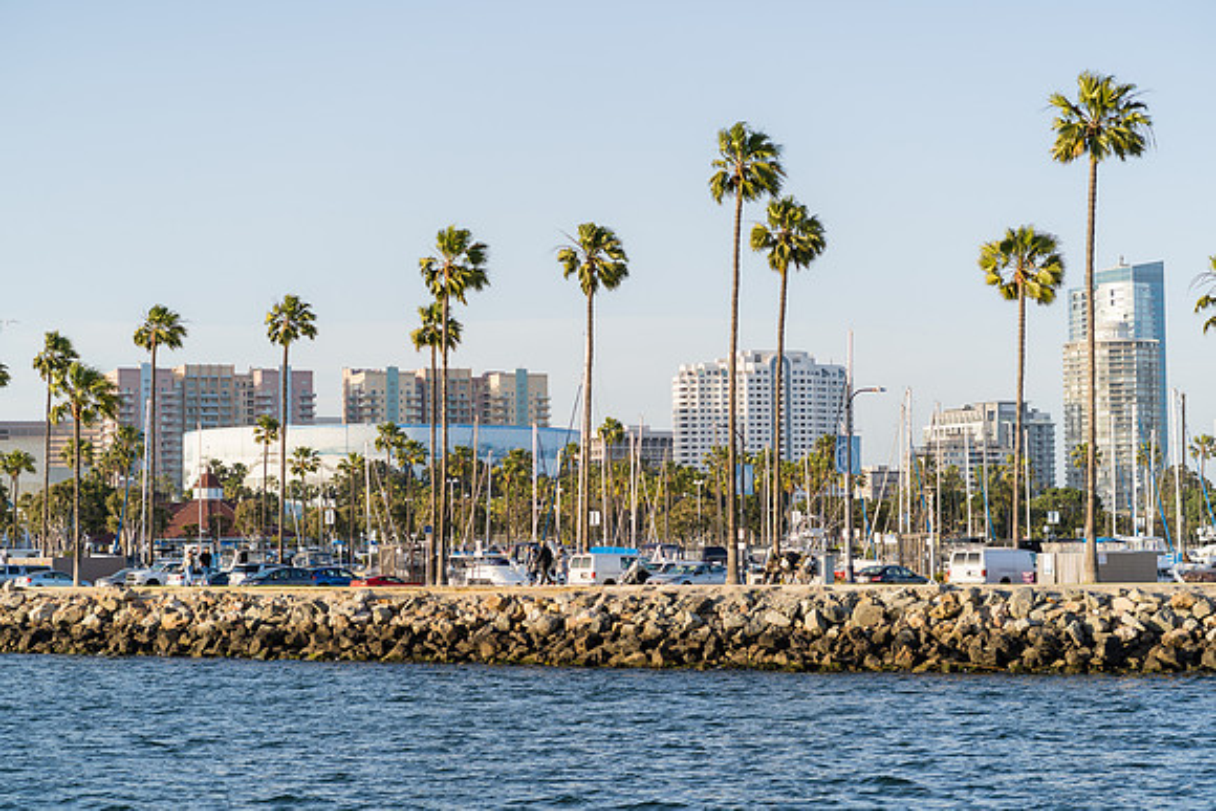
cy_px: 406
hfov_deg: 23.9
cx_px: 608
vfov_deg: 16.1
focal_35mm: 85
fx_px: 2872
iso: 125
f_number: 2.8
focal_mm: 85
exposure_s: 1/1000
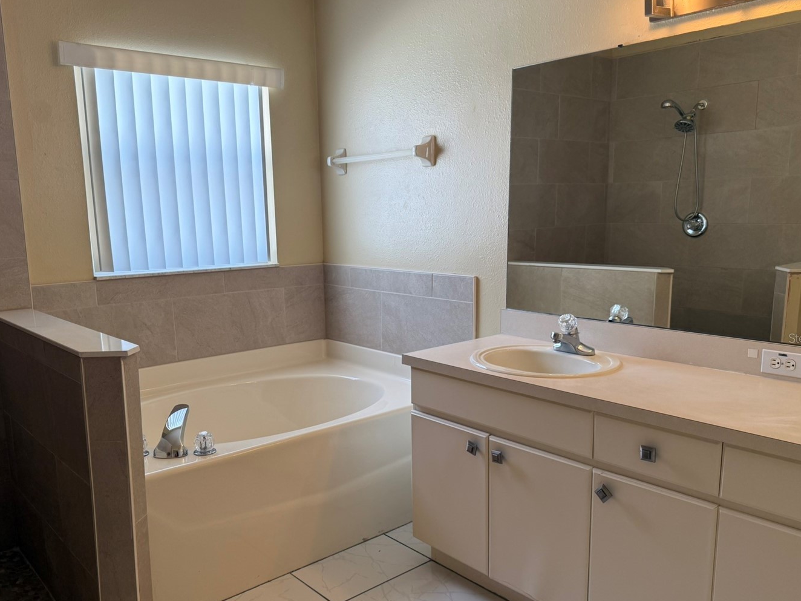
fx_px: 671
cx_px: 362
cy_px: 338
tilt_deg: -9.8
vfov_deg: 48.1
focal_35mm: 29
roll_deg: +1.1
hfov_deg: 61.5
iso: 125
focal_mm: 6.76
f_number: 1.78
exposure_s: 1/135
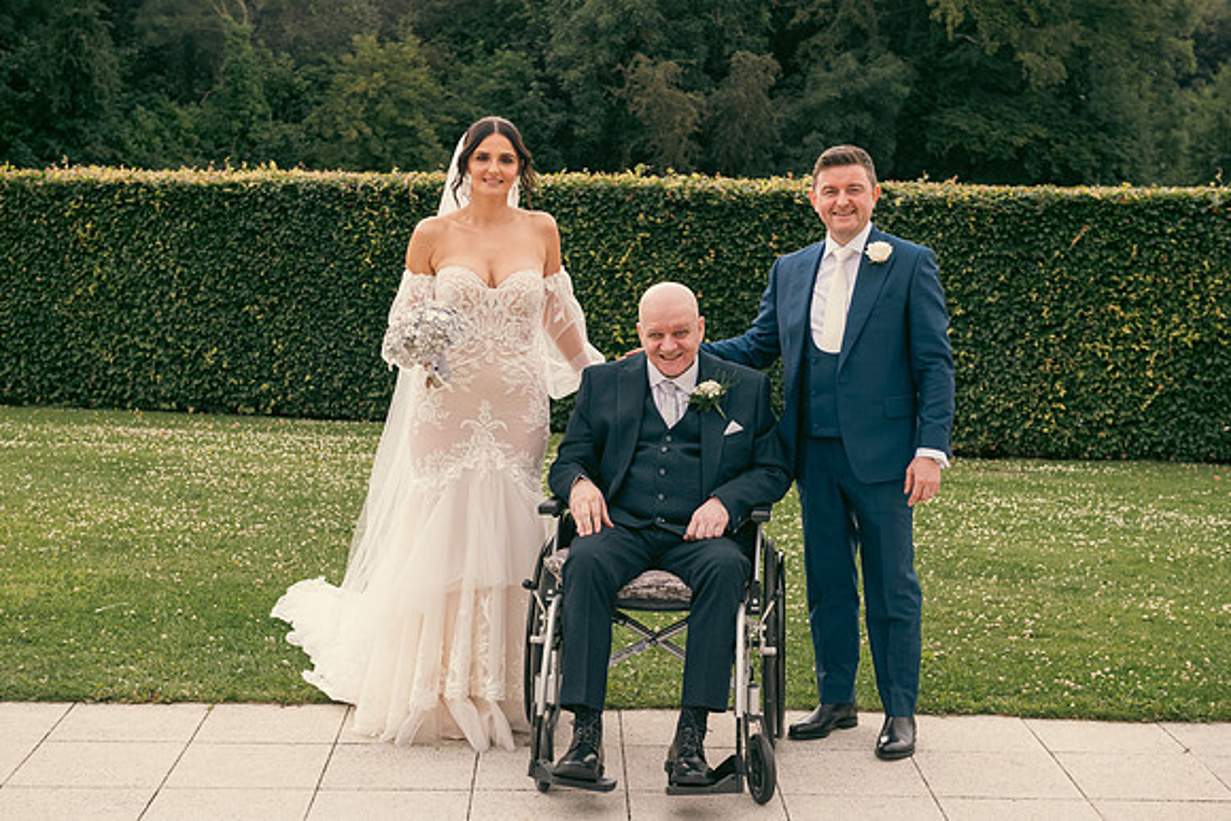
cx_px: 616
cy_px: 410
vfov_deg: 23.4
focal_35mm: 58
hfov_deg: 34.5
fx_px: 1984
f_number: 6.3
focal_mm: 58
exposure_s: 1/200
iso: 320
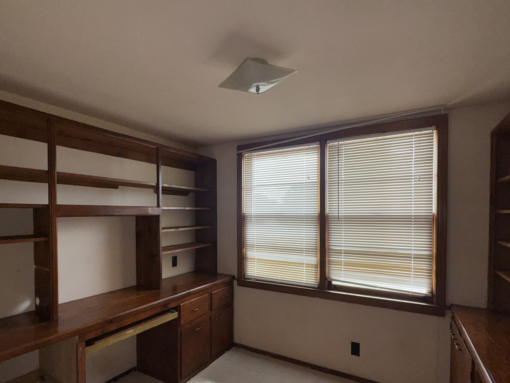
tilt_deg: -1.5
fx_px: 280
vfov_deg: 68.4
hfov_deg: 84.6
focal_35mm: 19
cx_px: 246
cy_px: 219
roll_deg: +0.4
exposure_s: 1/147
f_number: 2.2
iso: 32
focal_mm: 2.22
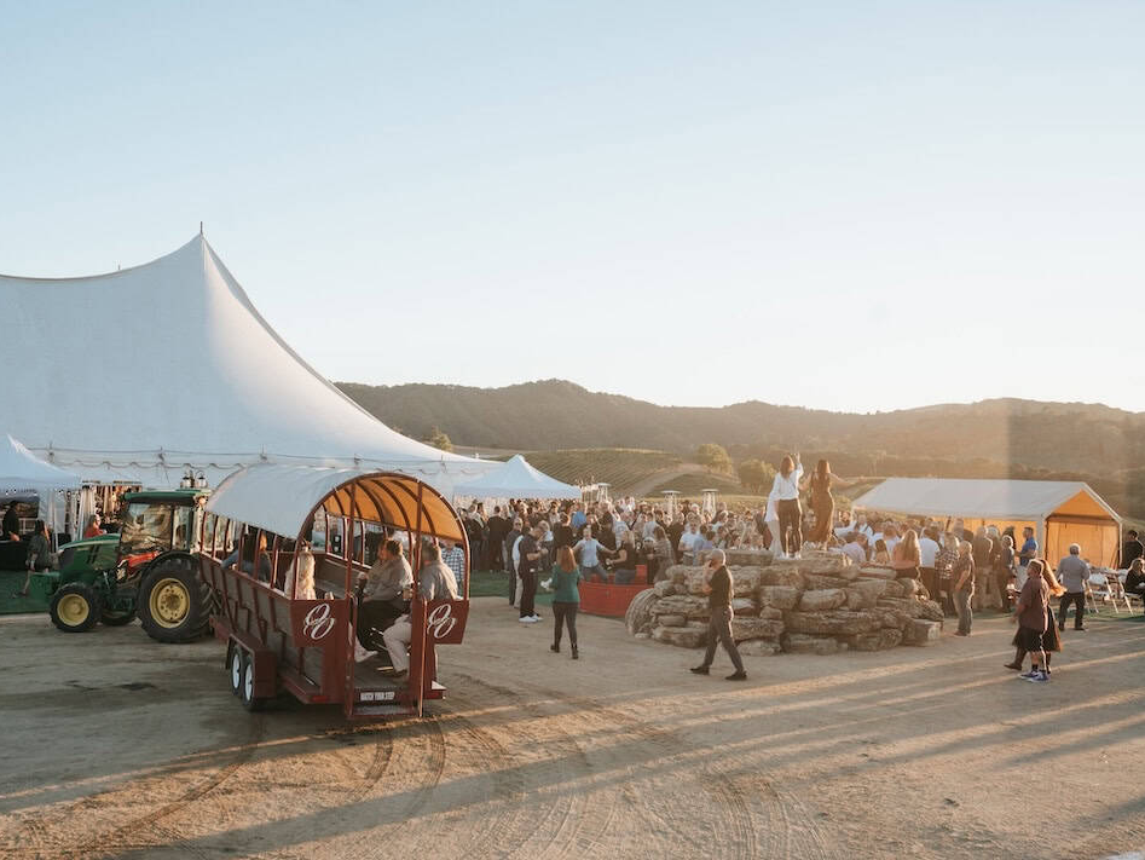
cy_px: 430
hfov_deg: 48.9
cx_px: 508
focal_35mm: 38
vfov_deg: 37.7
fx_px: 1257
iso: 100
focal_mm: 35
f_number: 5.6
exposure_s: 1/200
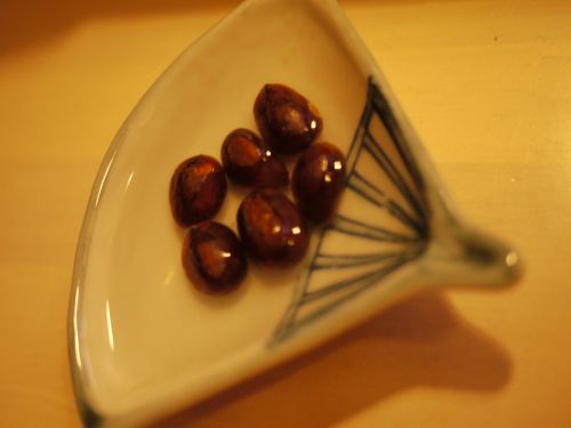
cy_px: 214
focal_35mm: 40
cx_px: 286
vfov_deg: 36.0
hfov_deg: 46.8
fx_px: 660
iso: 250
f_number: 1.7
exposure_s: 1/30
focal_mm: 20
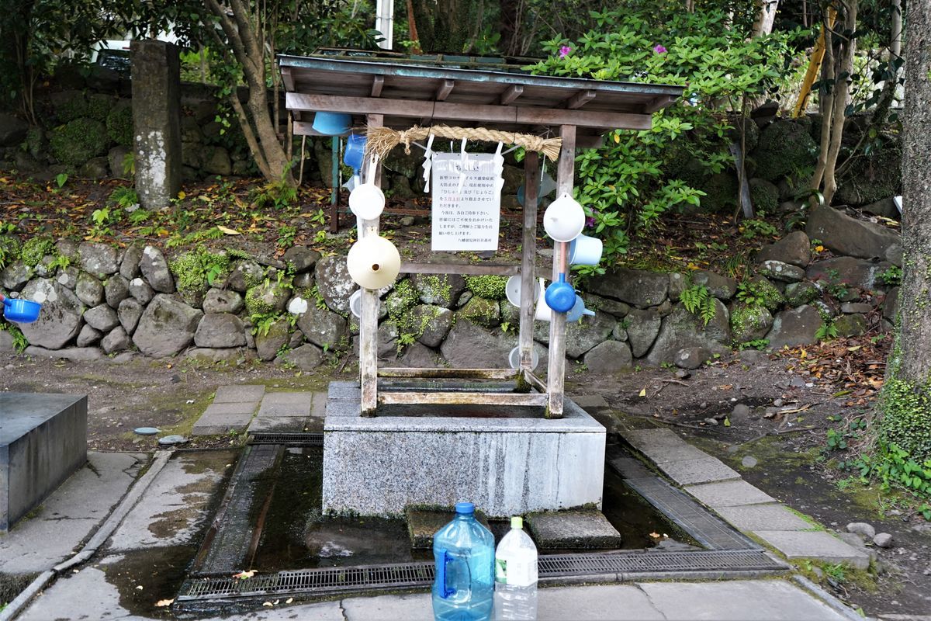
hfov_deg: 61.9
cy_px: 310
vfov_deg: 43.6
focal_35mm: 30
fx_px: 776
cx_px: 466
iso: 1000
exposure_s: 1/160
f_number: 4
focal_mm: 30
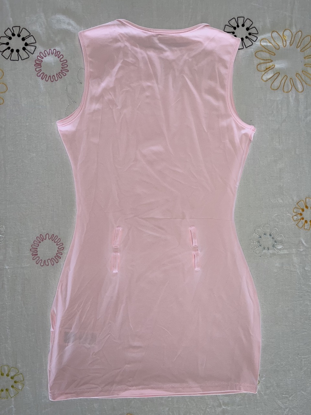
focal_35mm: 26
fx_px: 311
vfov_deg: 67.3
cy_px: 208
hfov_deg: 53.1
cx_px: 156
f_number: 1.6
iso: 32
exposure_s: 1/294
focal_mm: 5.1
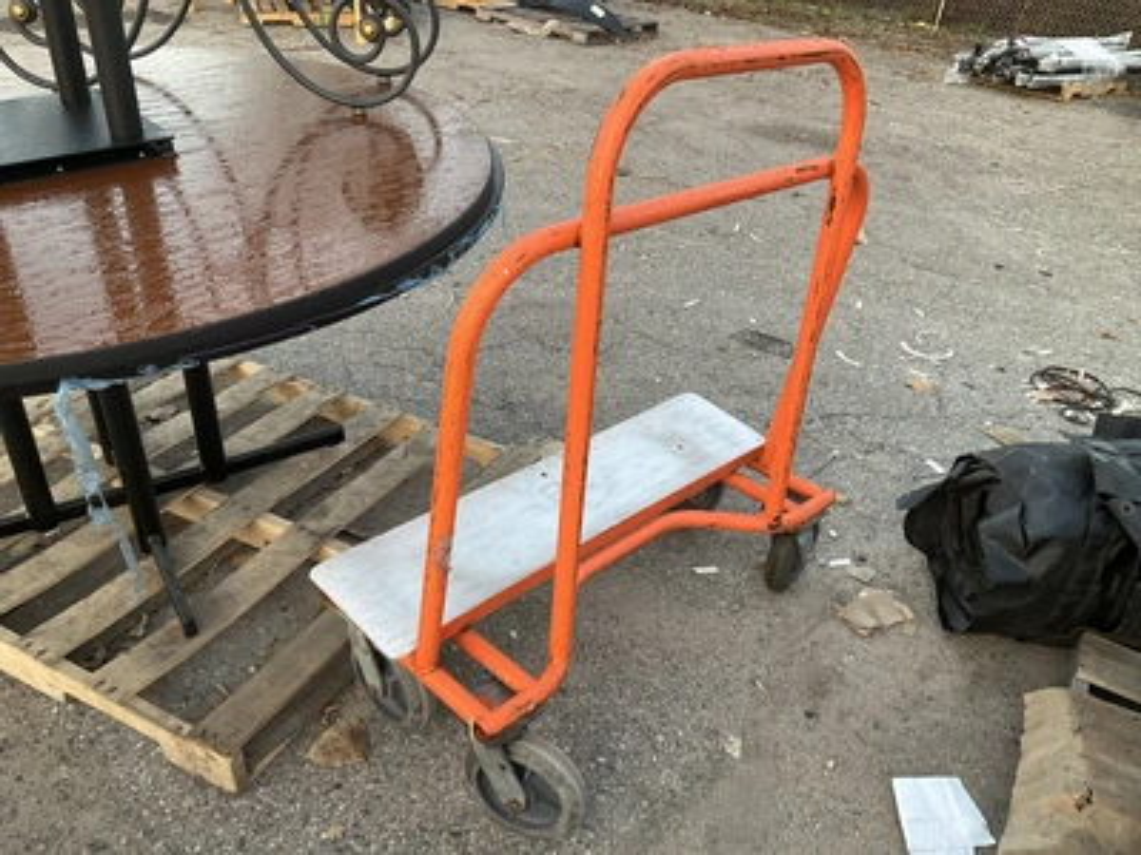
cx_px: 570
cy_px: 428
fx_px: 956
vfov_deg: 48.2
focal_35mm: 29
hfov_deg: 61.7
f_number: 1.8
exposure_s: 1/111
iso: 64
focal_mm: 3
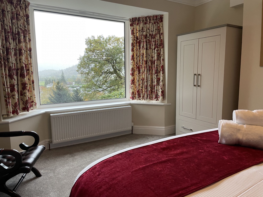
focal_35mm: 26
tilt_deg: -7.7
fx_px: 198
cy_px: 98
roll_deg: +1.2
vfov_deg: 53.1
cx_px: 132
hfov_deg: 67.3
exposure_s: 1/50
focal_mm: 4.2
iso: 125
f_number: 1.6
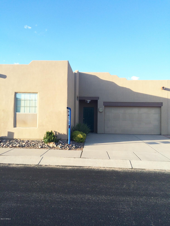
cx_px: 85
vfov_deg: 61.7
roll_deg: -0.3
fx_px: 190
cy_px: 113
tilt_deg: -0.2
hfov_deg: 48.2
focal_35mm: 29
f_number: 2.2
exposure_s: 1/631
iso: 32
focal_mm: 4.15
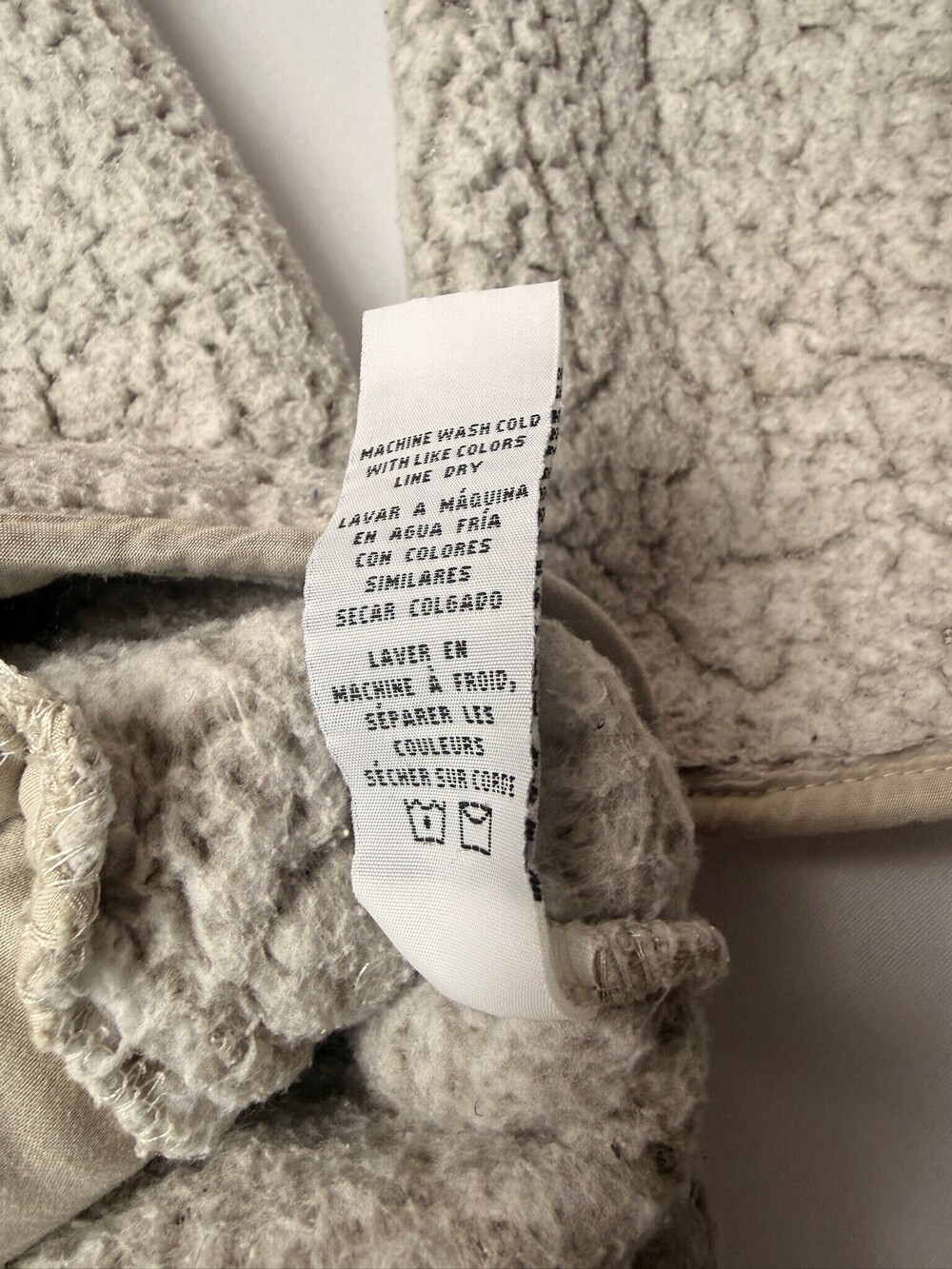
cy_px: 634
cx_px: 476
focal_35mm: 24
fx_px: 880
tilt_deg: -49.0
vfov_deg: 71.6
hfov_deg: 56.8
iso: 125
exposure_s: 1/120
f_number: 2.2
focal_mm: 2.22
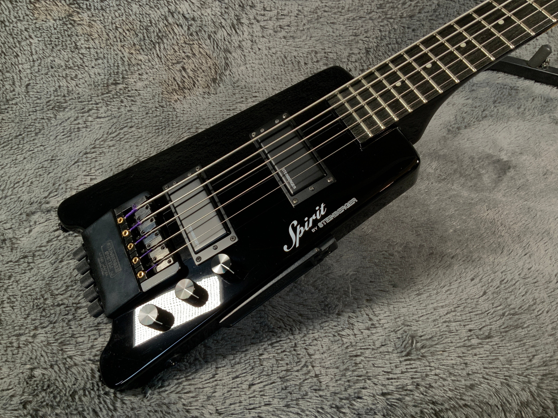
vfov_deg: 46.8
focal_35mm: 30
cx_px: 276
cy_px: 211
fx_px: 484
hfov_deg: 60.0
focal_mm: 3
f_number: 1.8
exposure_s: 1/104
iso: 50
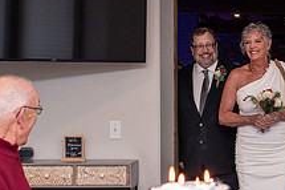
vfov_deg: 12.7
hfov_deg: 18.7
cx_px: 243
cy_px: 79
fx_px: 854
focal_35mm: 108
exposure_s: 1/200
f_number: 3.5
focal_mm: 35
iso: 160
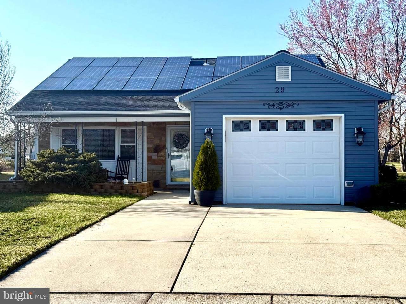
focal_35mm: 48
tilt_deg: +1.7
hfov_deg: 39.7
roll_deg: +0.3
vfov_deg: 30.3
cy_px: 152
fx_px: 563
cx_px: 203
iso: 64
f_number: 1.78
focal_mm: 6.76
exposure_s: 1/3378
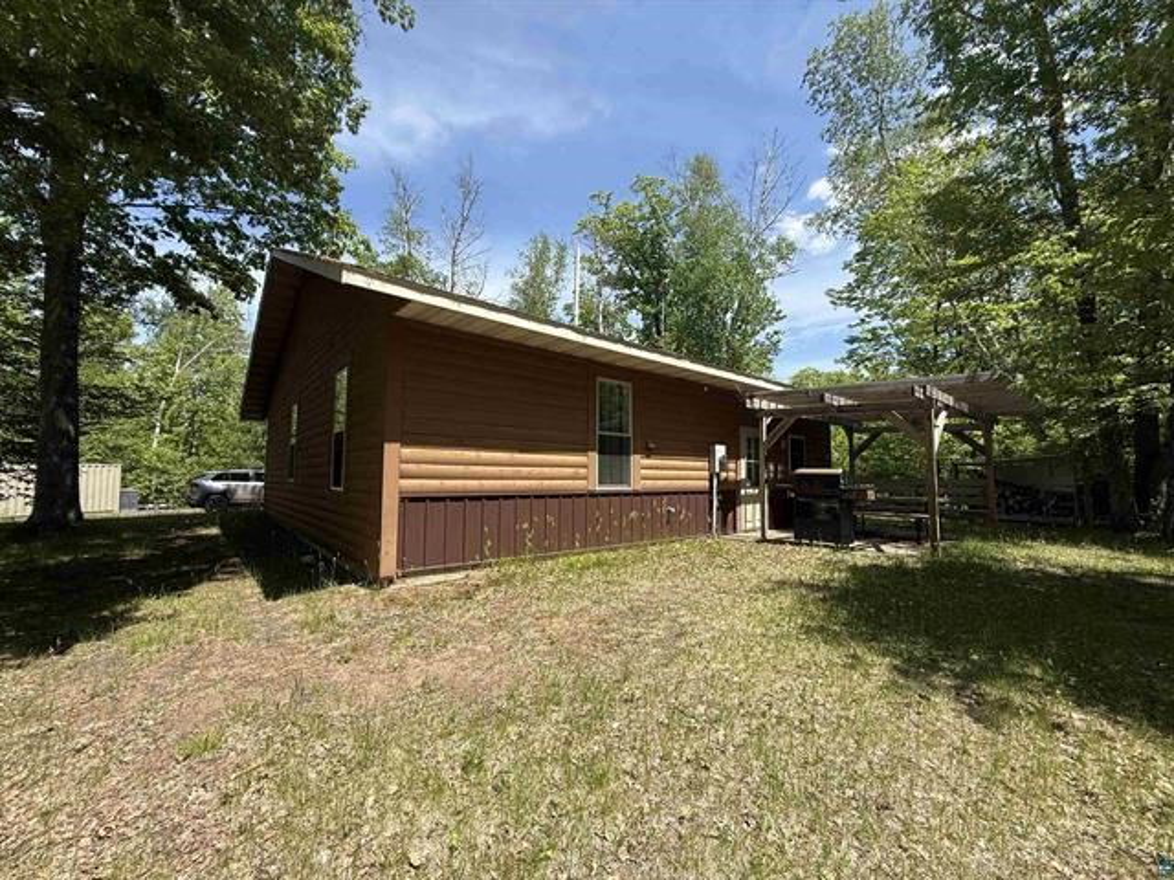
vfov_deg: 85.7
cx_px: 587
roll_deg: -0.1
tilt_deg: +5.7
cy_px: 440
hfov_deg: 102.1
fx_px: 475
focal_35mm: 14
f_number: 2.2
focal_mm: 2.22
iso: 50
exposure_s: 1/942
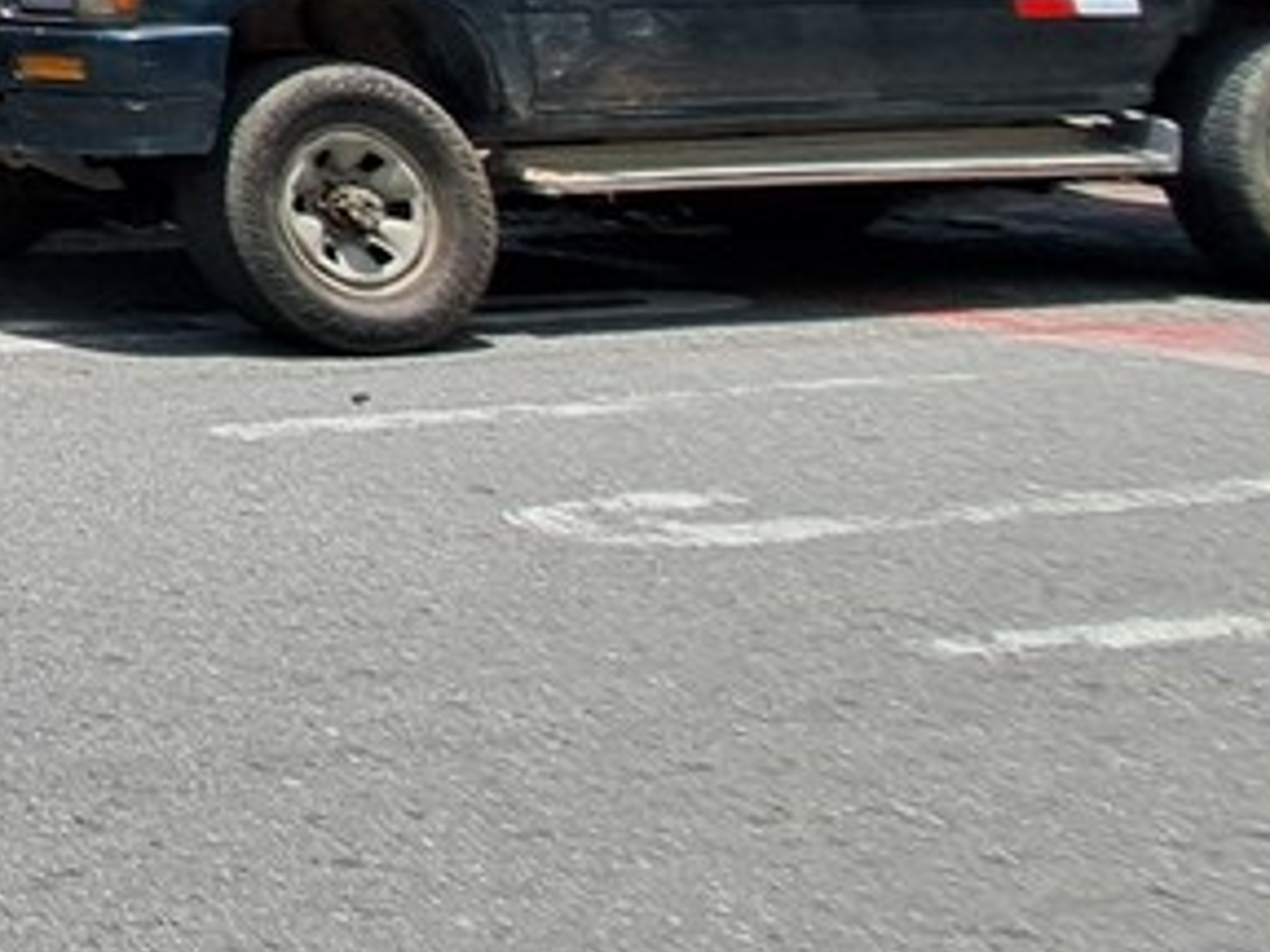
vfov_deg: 18.1
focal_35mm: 65
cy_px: -749
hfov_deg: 16.2
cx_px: -1632
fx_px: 2385
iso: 50
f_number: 2.2
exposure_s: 1/977
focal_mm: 1.74
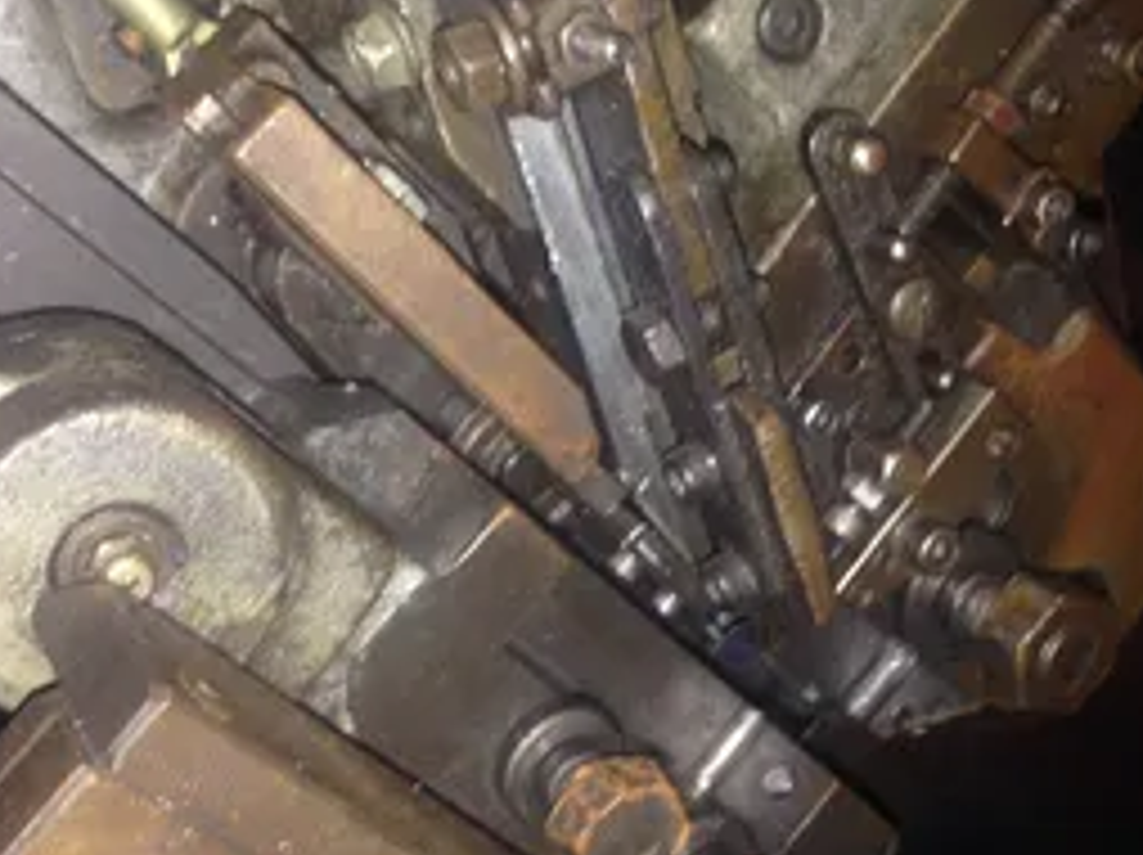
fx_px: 1715
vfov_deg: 28.0
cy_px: 382
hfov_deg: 36.8
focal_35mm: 52
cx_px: 598
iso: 64
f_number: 2.4
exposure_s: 1/16
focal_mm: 4.12
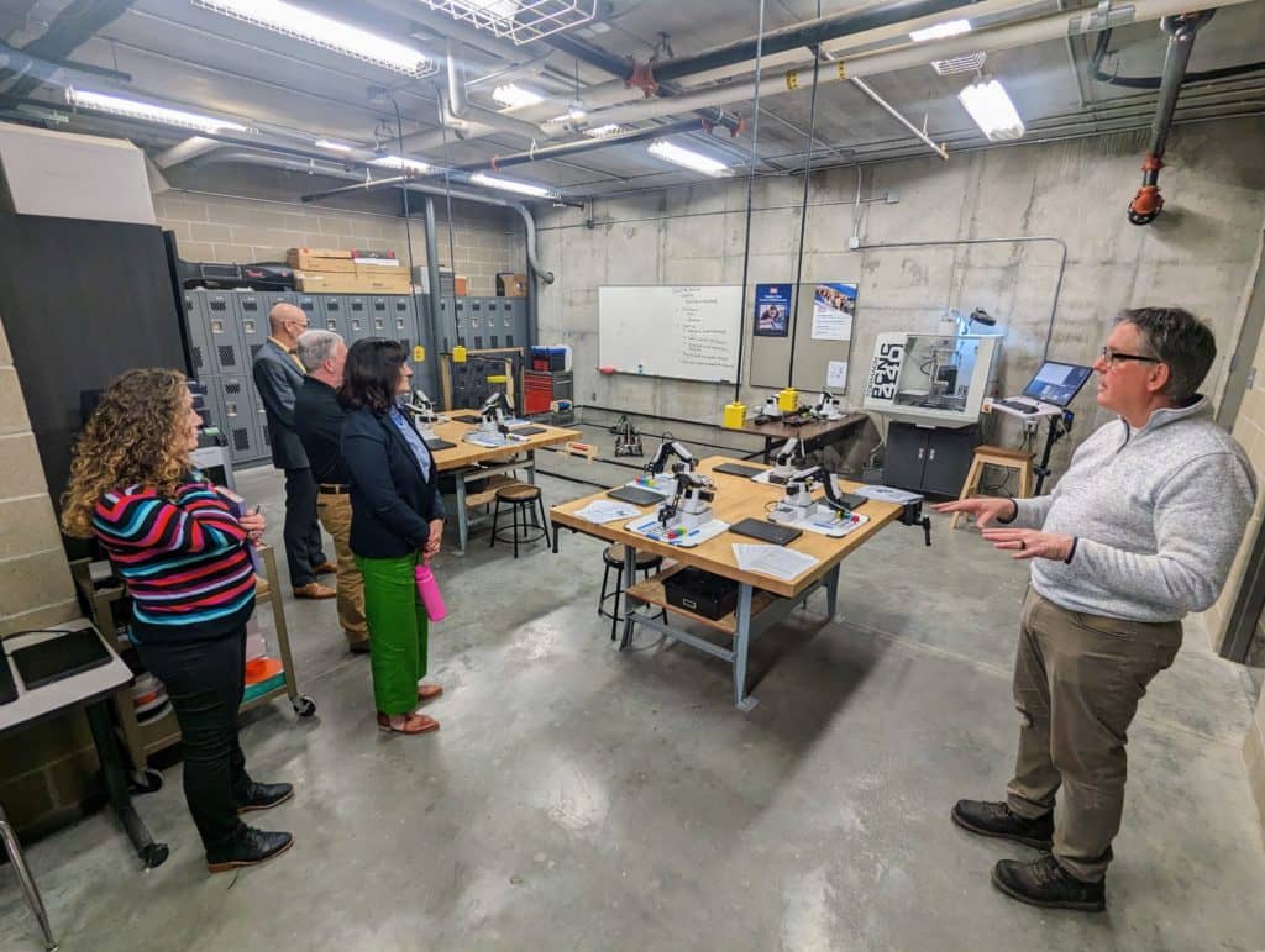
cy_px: 476
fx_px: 586
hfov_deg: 94.4
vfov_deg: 78.2
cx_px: 632
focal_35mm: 16
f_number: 2.2
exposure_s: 1/24
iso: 59
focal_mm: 2.35
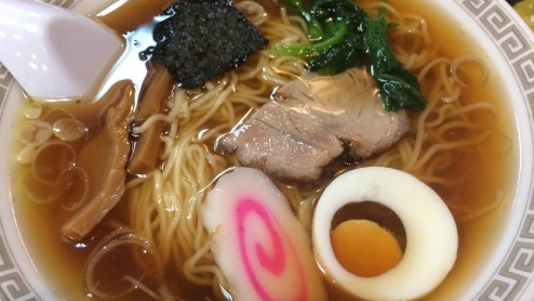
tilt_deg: -60.2
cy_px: 162
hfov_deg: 61.0
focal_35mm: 32
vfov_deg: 36.7
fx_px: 453
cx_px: 266
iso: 200
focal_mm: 4.15
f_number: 2.2
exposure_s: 1/33
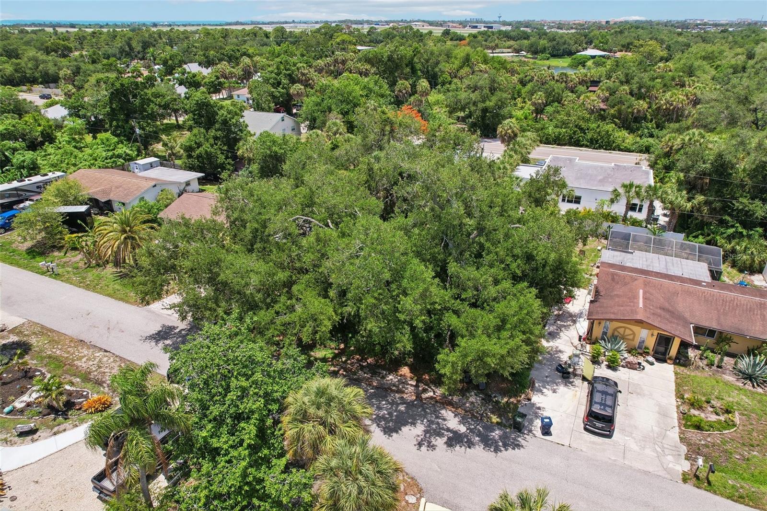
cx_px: 384
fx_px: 469
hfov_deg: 78.6
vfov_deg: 57.2
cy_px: 256
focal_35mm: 22
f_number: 2.8
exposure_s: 1/240
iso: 100
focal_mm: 8.4
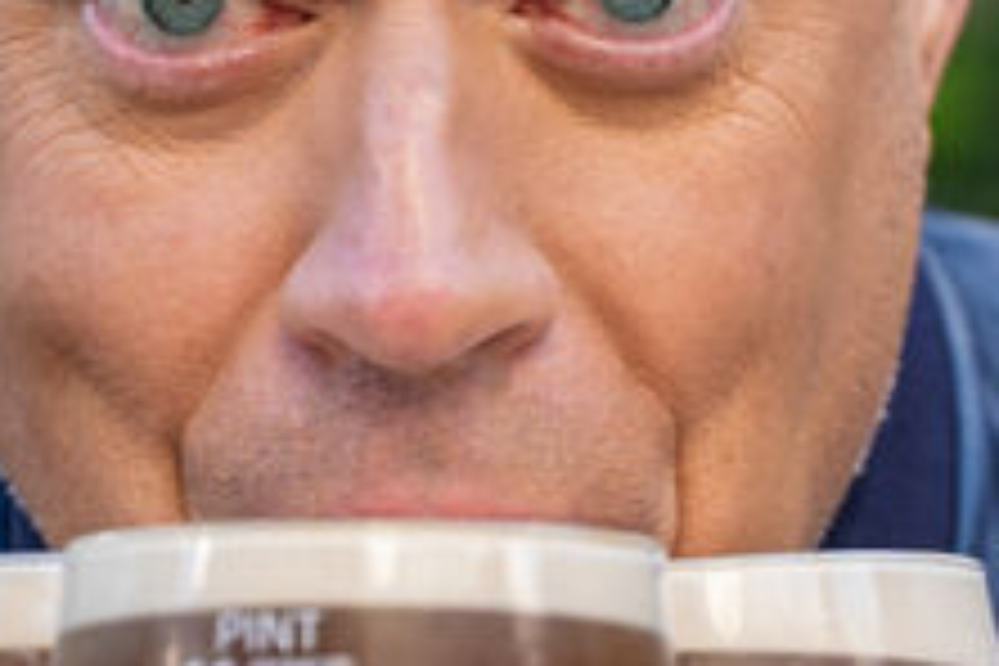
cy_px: 356
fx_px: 7537
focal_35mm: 272
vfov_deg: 5.1
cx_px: 423
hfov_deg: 7.6
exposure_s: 1/400
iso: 320
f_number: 2.8
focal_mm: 50.3
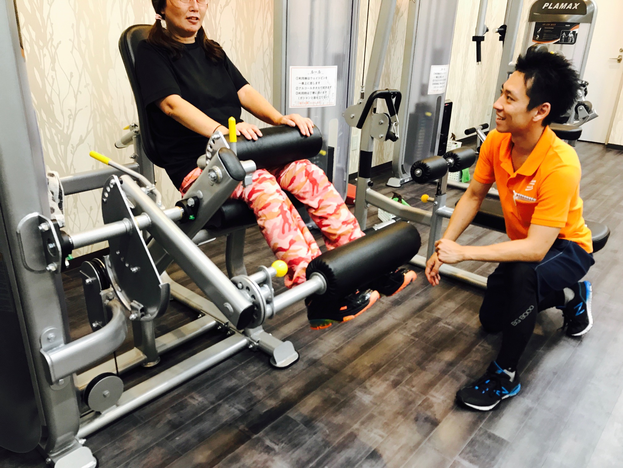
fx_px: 504
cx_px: 312
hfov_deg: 63.4
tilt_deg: -22.3
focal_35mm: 28
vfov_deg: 49.7
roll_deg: -1.6
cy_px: 234
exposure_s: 1/15
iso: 40
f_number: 1.8
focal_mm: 3.99
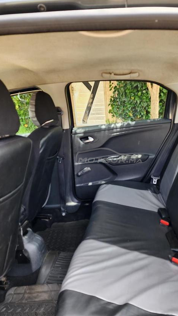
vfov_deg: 71.9
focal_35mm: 26
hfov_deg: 44.1
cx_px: 109
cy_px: 155
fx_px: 218
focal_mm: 6.4
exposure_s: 1/180
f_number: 1.8
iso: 100
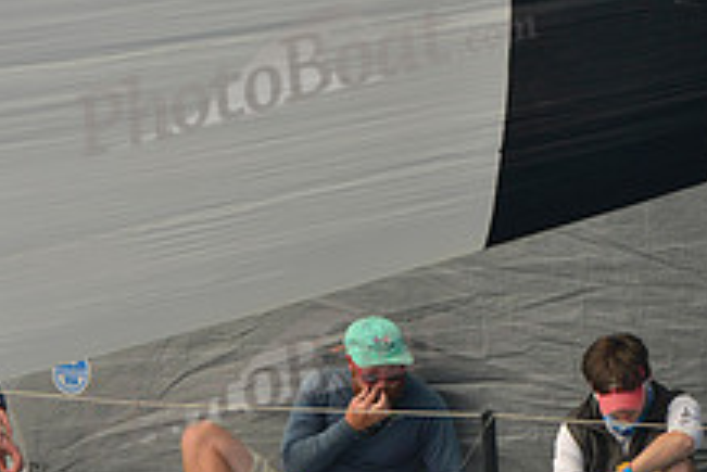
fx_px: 8155
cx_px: 707
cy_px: 496
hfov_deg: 5.0
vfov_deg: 3.3
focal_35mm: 415
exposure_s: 1/800
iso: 200
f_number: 6.3
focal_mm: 155
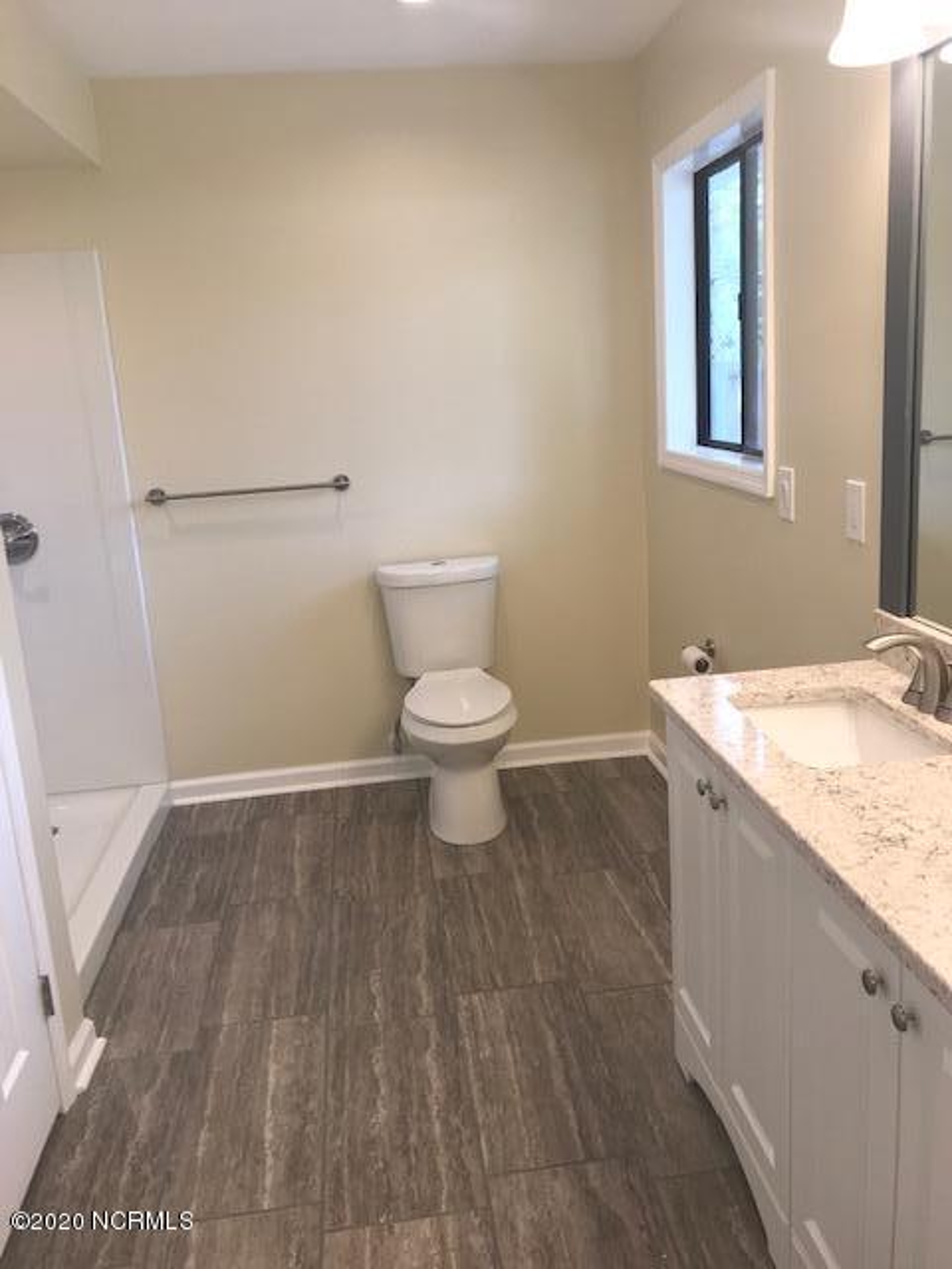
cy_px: 634
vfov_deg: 63.4
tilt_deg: -12.1
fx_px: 1027
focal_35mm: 28
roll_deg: +4.3
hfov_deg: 49.7
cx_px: 476
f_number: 1.8
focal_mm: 3.99
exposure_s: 1/95
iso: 20
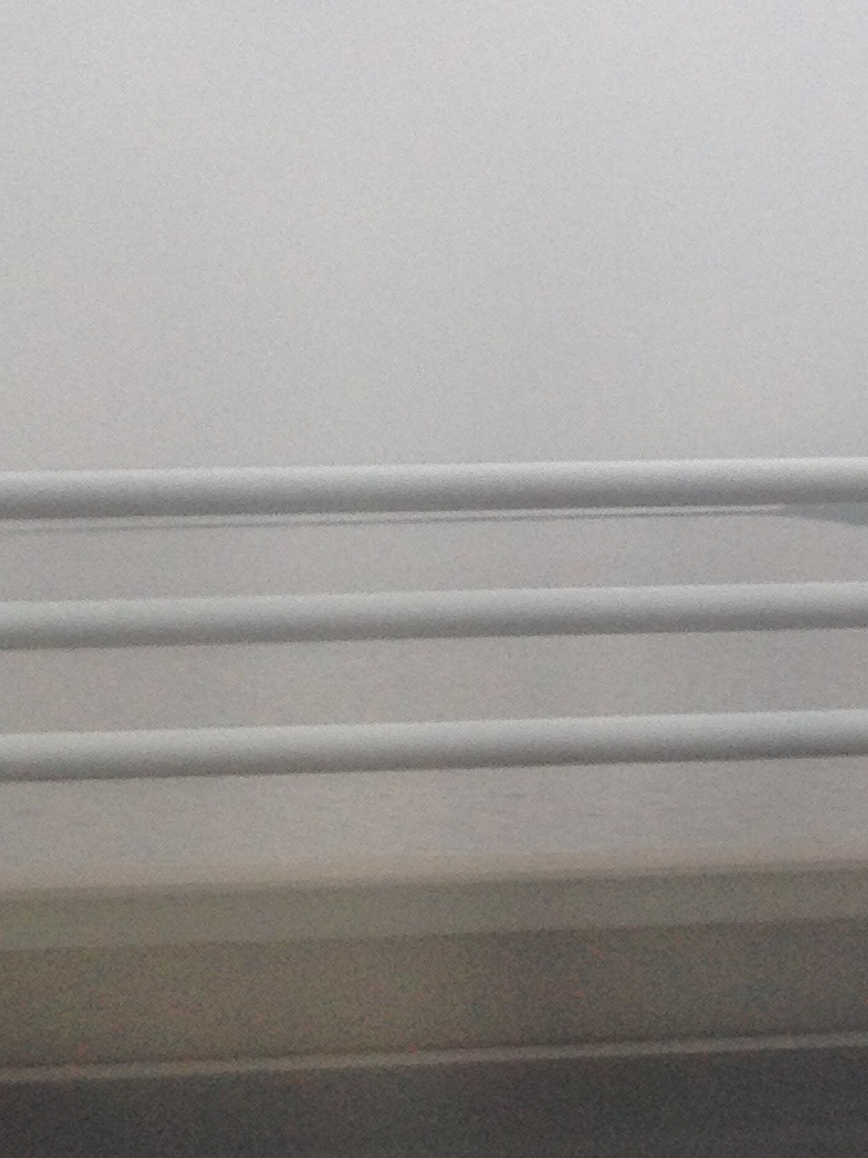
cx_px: 1327
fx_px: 4079
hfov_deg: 11.6
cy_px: 197
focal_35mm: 122
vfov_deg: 16.0
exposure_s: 1/20
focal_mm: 4.28
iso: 80
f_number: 2.4
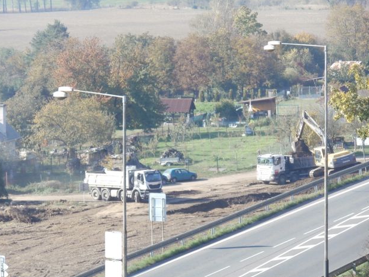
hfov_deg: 9.6
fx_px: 2207
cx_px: 184
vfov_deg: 7.2
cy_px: 142
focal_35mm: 207
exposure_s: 1/125
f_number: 5.8
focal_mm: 35.34
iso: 125
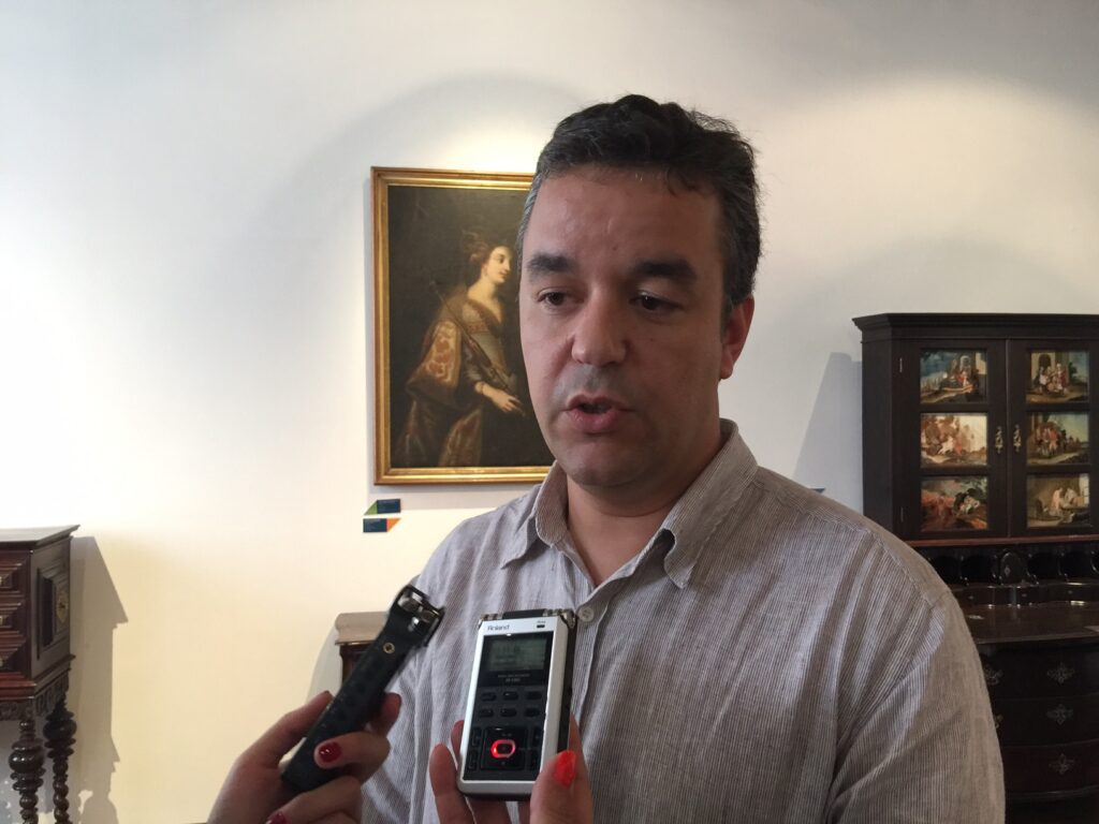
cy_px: 412
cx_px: 550
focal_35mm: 29
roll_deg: -0.1
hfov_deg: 61.7
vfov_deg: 48.2
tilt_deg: +2.4
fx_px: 921
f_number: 2.2
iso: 100
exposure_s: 1/17
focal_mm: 4.15
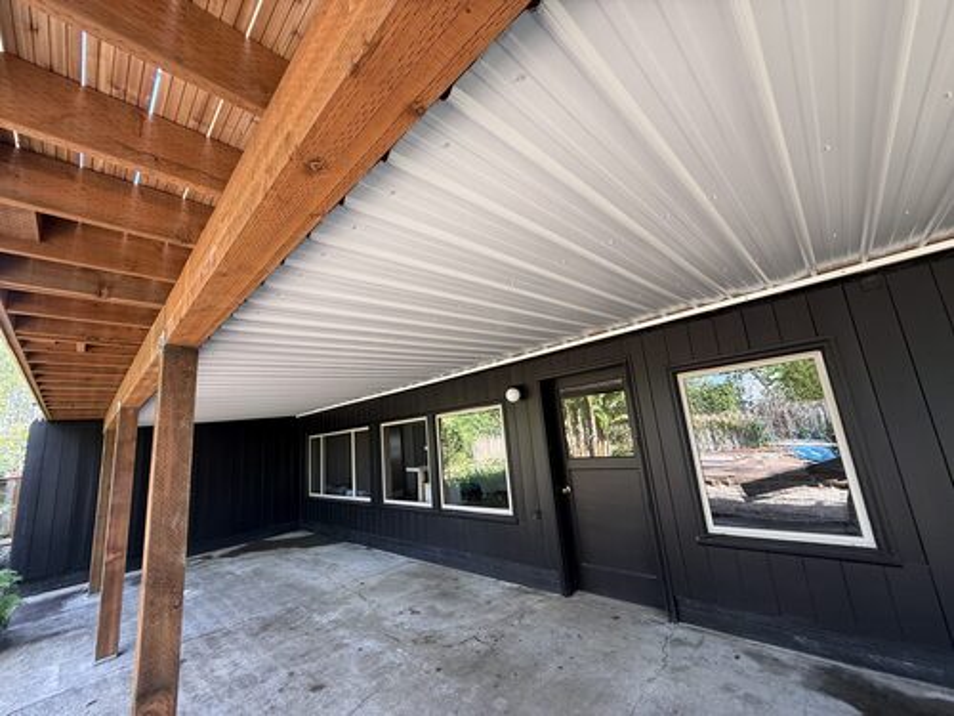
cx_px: 477
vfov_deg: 85.7
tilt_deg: +12.4
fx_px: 386
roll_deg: +4.4
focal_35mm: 14
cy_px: 358
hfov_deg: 102.1
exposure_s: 1/99
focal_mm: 2.22
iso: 64
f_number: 2.2
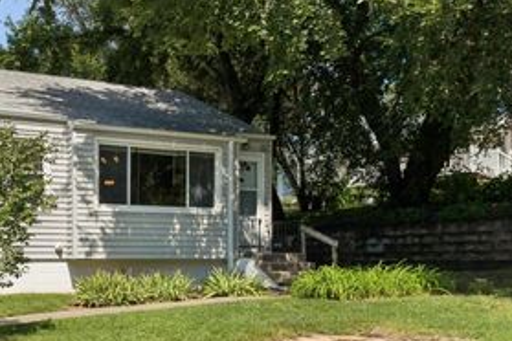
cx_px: 75
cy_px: 155
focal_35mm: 43
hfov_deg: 42.6
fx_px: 612
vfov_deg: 31.2
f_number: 8
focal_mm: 24
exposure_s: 1/800
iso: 200
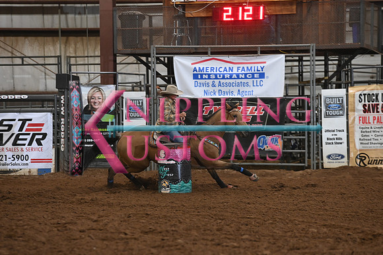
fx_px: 2128
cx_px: 192
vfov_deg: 6.9
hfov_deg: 10.3
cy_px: 128
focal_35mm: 200
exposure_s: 1/250
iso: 3200
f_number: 5
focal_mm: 200
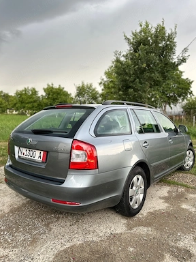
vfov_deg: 69.4
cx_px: 98
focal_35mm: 25
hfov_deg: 54.9
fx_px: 189
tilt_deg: -3.4
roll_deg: +0.1
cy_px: 129
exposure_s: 1/121
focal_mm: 6.86
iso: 64
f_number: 1.78
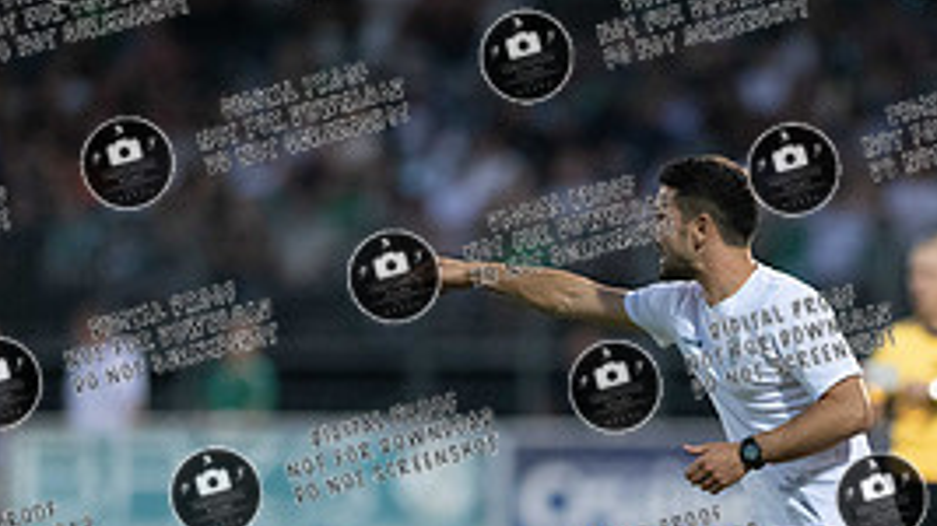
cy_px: 485
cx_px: 675
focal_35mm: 684
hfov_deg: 3.2
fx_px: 16989
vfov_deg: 1.8
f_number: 3.2
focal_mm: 300
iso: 4000
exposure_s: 1/1250
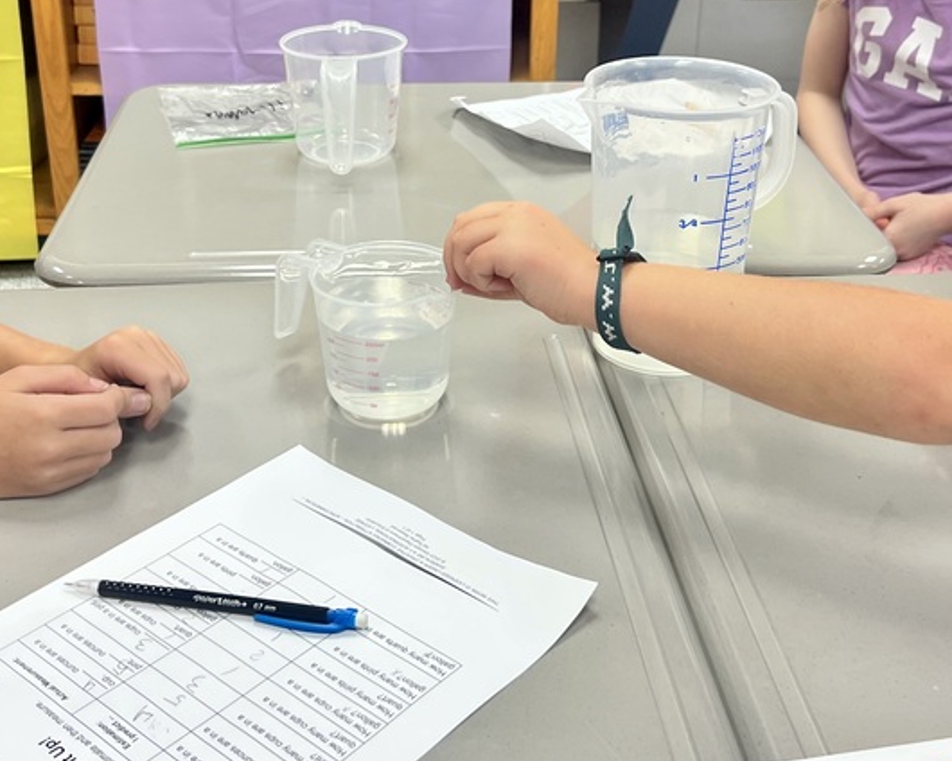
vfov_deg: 30.6
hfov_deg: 38.0
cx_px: 465
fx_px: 1381
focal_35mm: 49
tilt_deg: -24.0
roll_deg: -0.6
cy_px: 249
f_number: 1.5
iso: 125
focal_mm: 5.7
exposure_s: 1/120
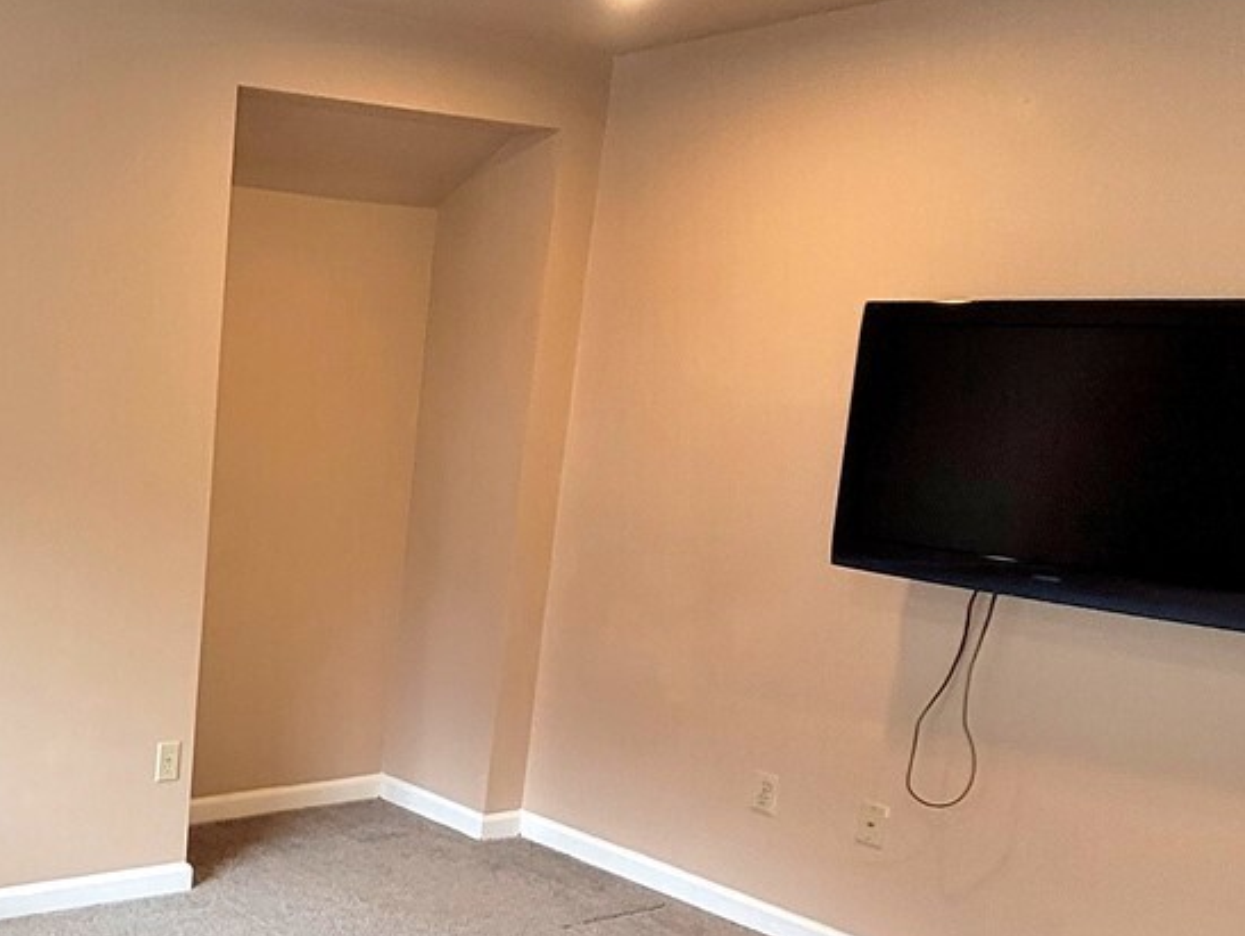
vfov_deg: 37.0
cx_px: 16
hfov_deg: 42.6
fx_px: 1368
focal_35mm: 38
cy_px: 681
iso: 125
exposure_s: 1/60
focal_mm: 1.74
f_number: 2.2
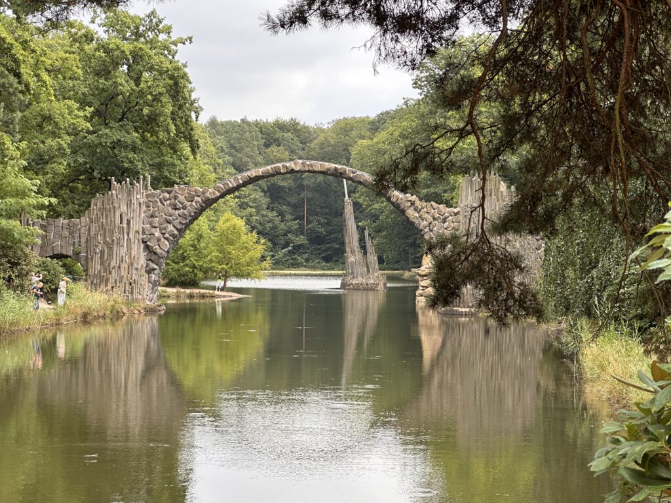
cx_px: 336
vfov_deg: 19.1
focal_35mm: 77
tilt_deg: +0.9
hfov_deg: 25.3
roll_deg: -0.5
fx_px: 1493
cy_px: 252
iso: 32
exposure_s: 1/148
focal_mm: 9
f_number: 2.8
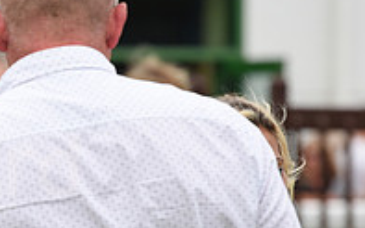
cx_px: -157
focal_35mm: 600
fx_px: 5967
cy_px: 183
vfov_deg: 2.2
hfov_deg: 3.5
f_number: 5.6
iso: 640
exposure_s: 1/3200
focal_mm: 200
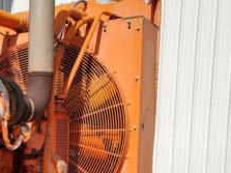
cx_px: -18
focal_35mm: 70
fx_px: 467
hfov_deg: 25.9
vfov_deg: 20.0
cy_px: 191
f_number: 2.4
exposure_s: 1/1854
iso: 50
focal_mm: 4.3
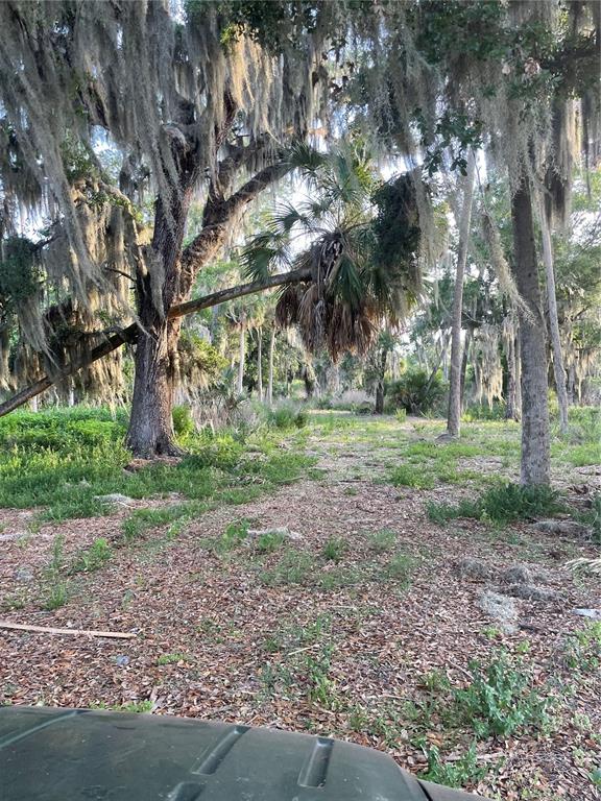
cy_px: 400
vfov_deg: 67.3
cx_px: 300
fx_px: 602
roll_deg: -0.1
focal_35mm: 26
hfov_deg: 53.1
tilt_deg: +0.9
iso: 64
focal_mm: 4.2
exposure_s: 1/121
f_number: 1.6
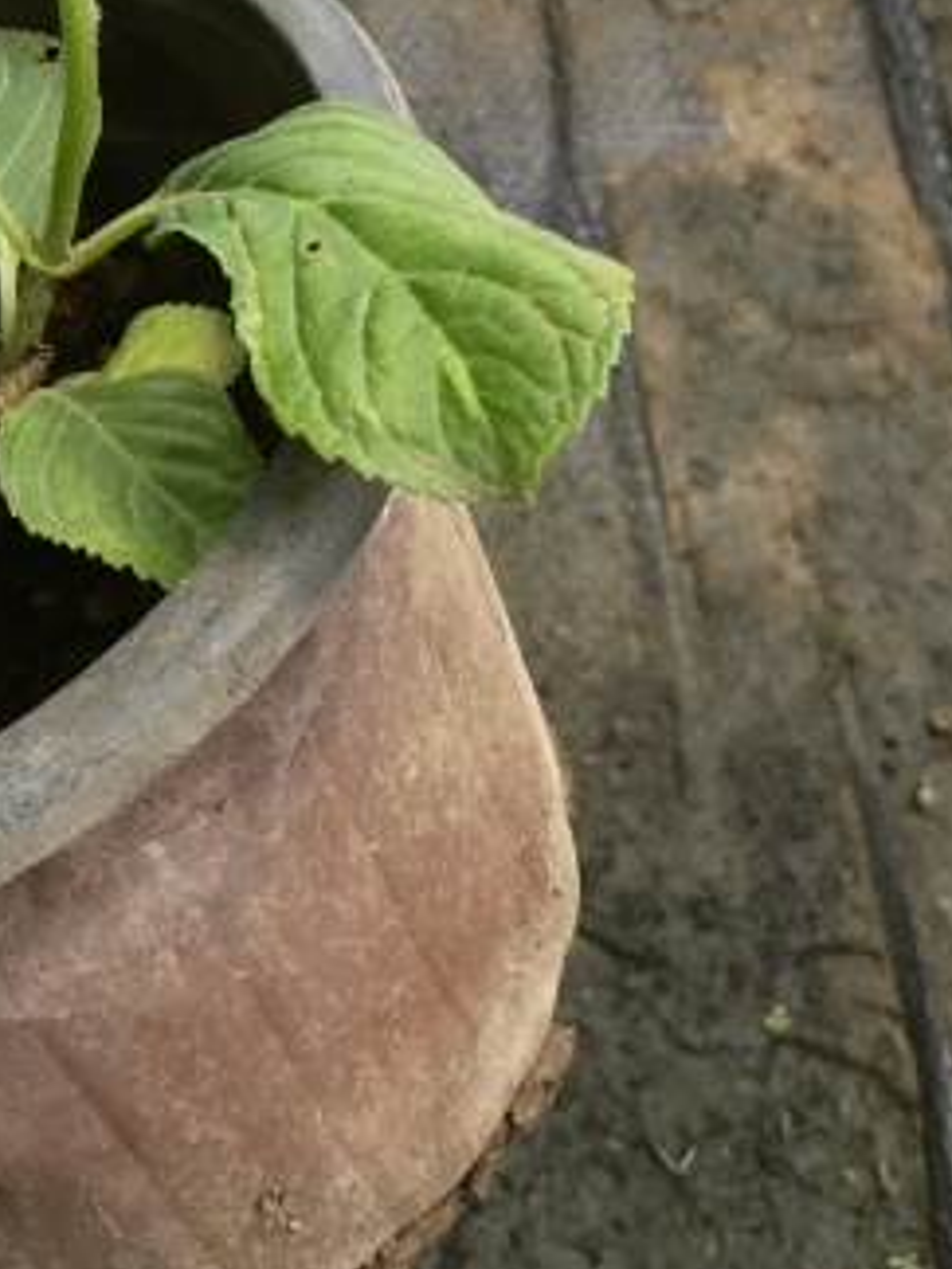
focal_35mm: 89
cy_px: -401
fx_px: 3264
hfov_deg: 15.7
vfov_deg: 20.1
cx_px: -337
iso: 160
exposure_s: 1/547
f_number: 1.9
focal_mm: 6.67
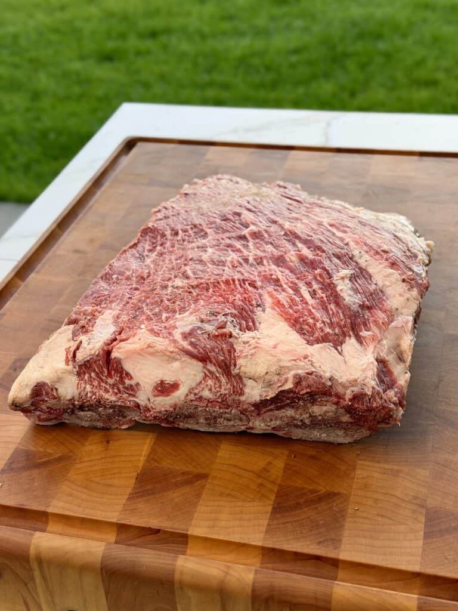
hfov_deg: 30.3
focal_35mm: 48
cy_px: 306
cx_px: 229
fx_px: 847
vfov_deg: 39.7
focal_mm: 6.76
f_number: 1.78
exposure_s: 1/499
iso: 64
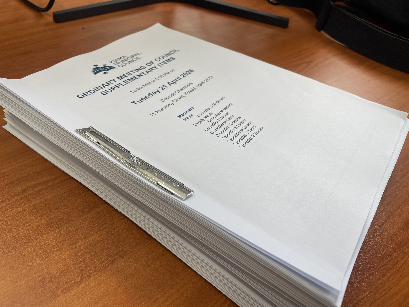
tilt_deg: -42.4
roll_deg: -3.3
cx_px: 204
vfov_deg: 53.1
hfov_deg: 67.3
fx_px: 307
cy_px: 154
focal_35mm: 26
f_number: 1.6
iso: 32
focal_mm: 4.2
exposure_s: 1/128
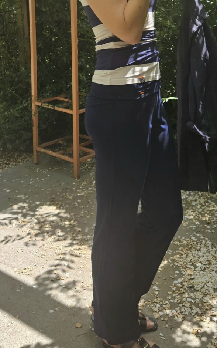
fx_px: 360
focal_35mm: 38
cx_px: 141
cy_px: 88
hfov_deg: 33.3
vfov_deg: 49.5
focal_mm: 5.4
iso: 40
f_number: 1.8
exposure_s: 1/417
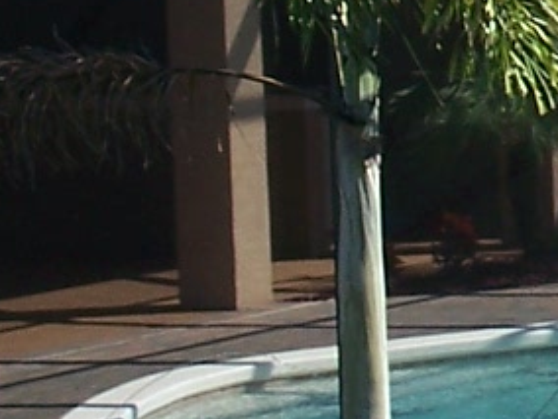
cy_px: 37
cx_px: 1147
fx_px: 6867
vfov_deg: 3.5
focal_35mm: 426
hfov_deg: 4.6
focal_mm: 12.6
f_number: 3.2
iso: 64
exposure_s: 1/640
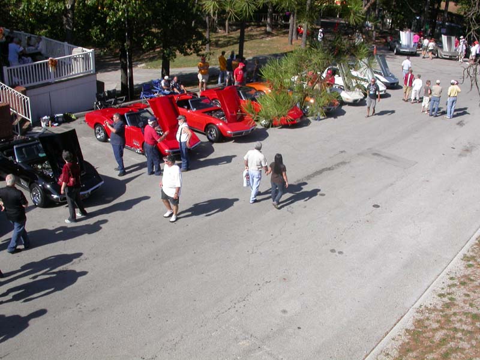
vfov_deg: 37.7
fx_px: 527
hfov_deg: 49.0
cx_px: 240
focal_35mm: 38
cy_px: 180
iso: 100
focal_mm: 7.85
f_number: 7.5
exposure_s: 1/285
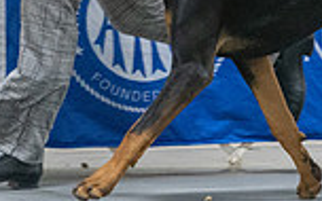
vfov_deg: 1.7
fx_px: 6827
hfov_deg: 2.7
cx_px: 199
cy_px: -200
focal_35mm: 778
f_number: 2.8
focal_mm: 200
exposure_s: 1/320
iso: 6400
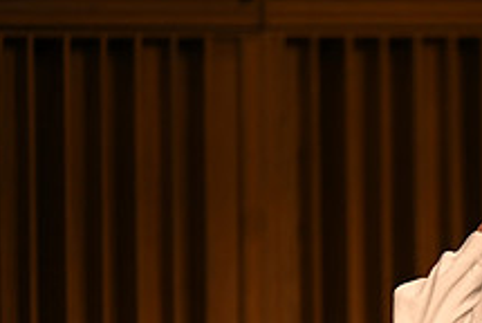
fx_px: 5778
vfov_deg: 3.2
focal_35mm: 431
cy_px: 293
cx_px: 632
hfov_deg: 4.8
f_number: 2.8
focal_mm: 160
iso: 800
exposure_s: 1/400
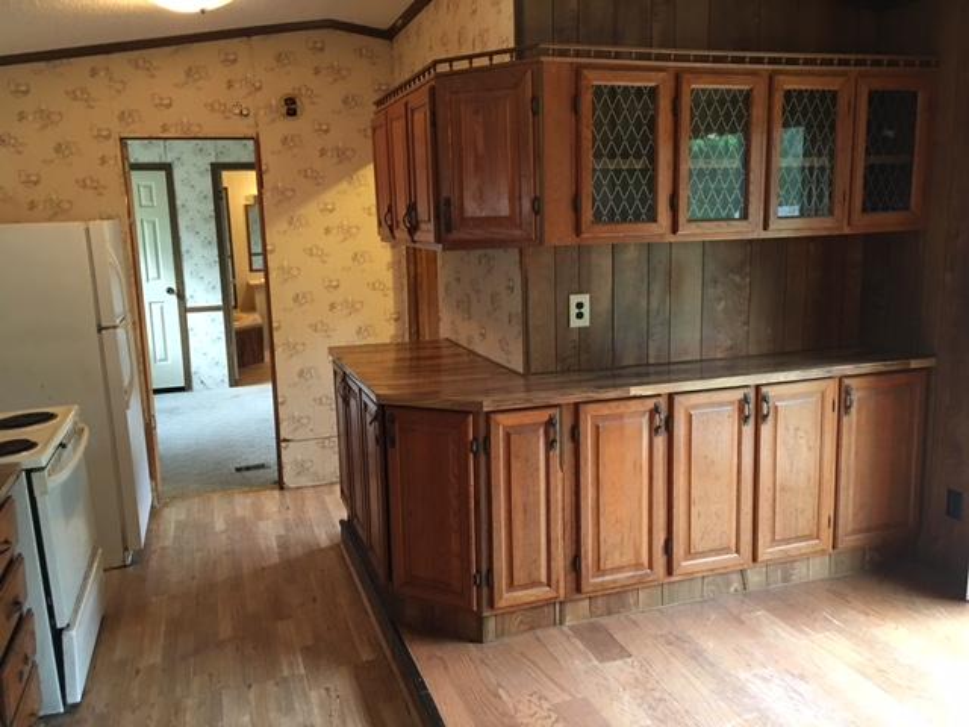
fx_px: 812
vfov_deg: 48.2
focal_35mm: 29
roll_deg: +3.2
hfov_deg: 61.7
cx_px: 484
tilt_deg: -9.7
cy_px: 364
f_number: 2.2
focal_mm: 4.15
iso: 80
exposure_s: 1/10
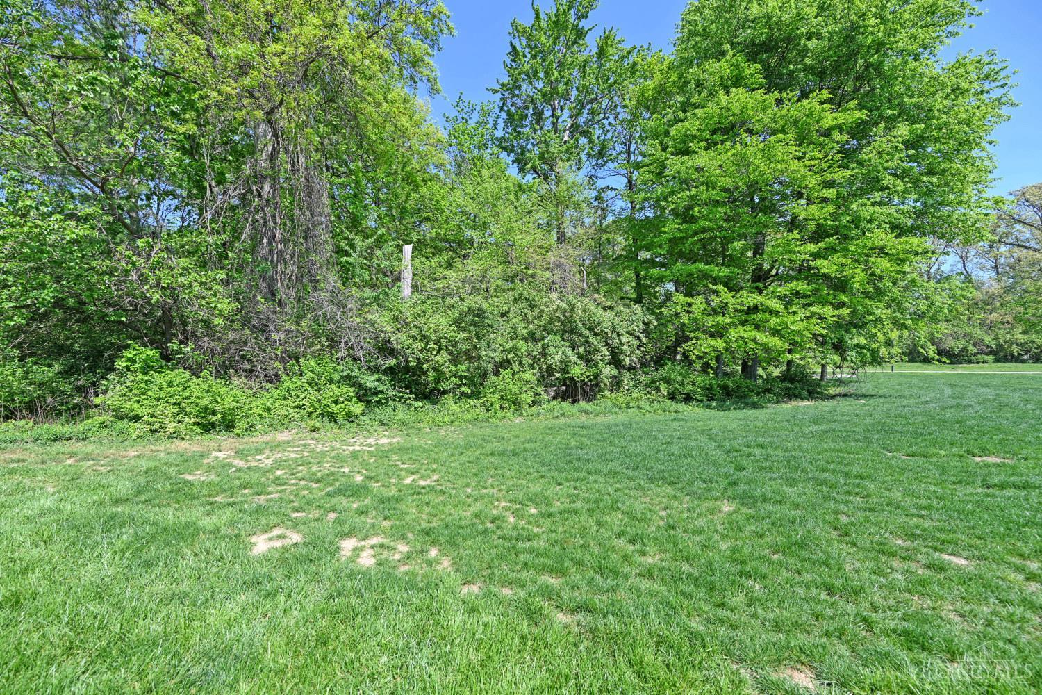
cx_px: 521
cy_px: 348
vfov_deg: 81.2
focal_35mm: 14
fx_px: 405
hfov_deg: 104.3
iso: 100
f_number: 6.3
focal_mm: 14
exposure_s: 1/250
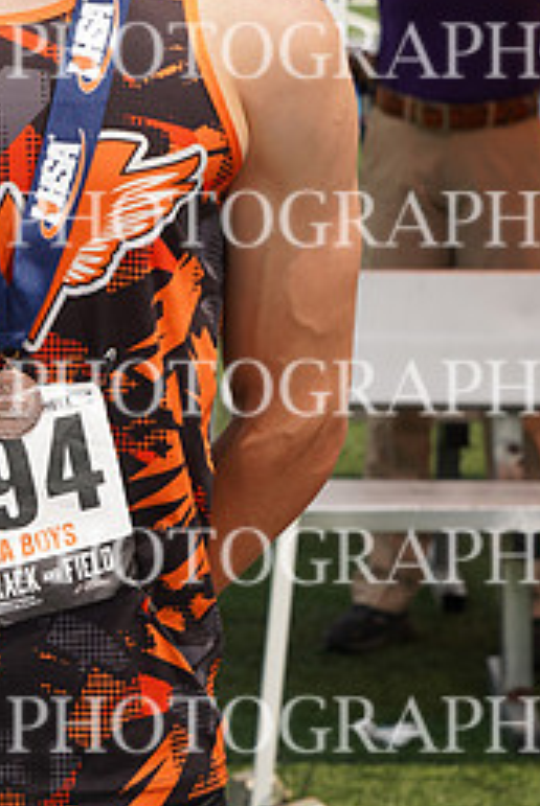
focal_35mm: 178
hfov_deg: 7.7
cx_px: -14
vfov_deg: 11.5
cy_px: 135
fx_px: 3994
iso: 100
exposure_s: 1/200
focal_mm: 79
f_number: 9
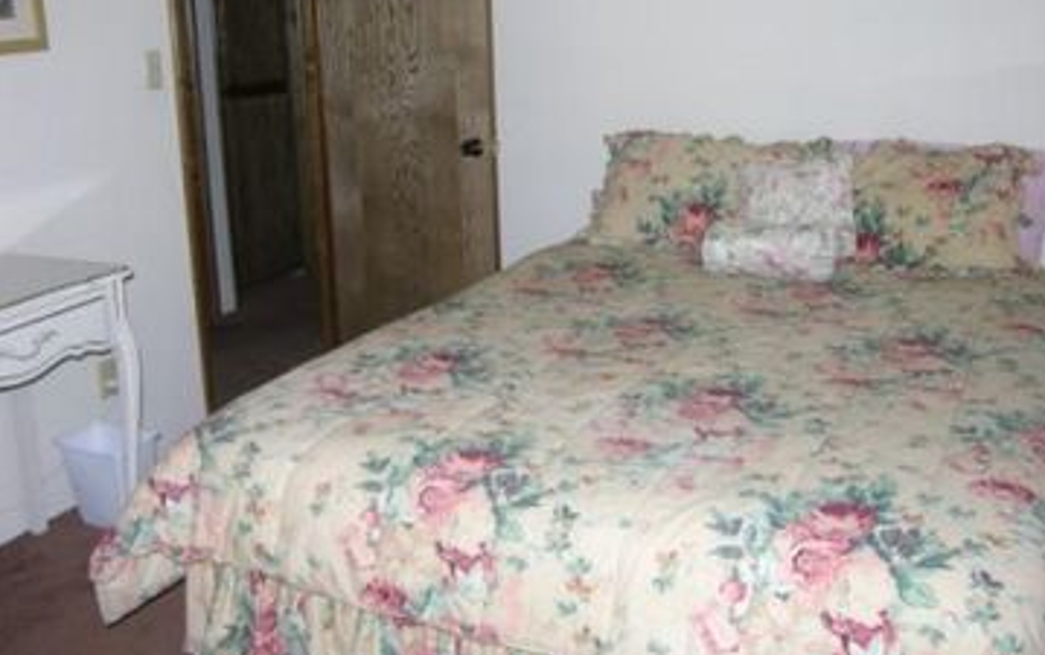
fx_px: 1083
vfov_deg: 33.5
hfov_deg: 51.5
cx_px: 530
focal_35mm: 38
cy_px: 262
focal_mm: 8.9
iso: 100
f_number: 2.8
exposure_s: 1/60.1
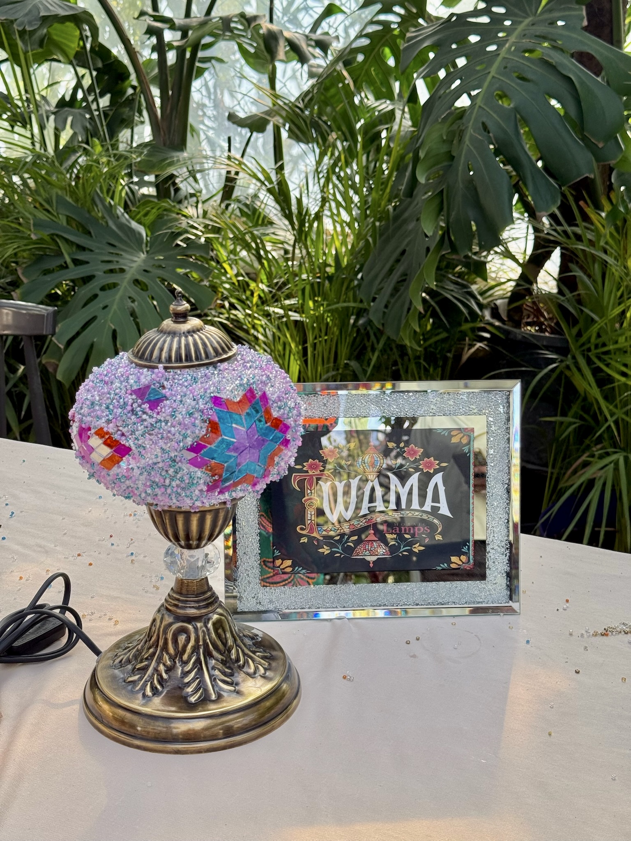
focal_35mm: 48
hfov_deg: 30.3
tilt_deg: -18.9
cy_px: 420
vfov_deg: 39.7
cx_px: 316
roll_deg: -1.3
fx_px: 1167
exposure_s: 1/496
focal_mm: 6.76
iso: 80
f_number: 1.78
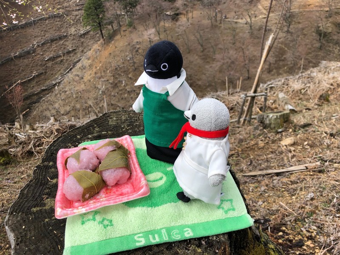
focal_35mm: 28
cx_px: 170
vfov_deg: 49.7
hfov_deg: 63.4
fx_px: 275
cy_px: 128
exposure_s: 1/823
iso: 20
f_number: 1.8
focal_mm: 3.99
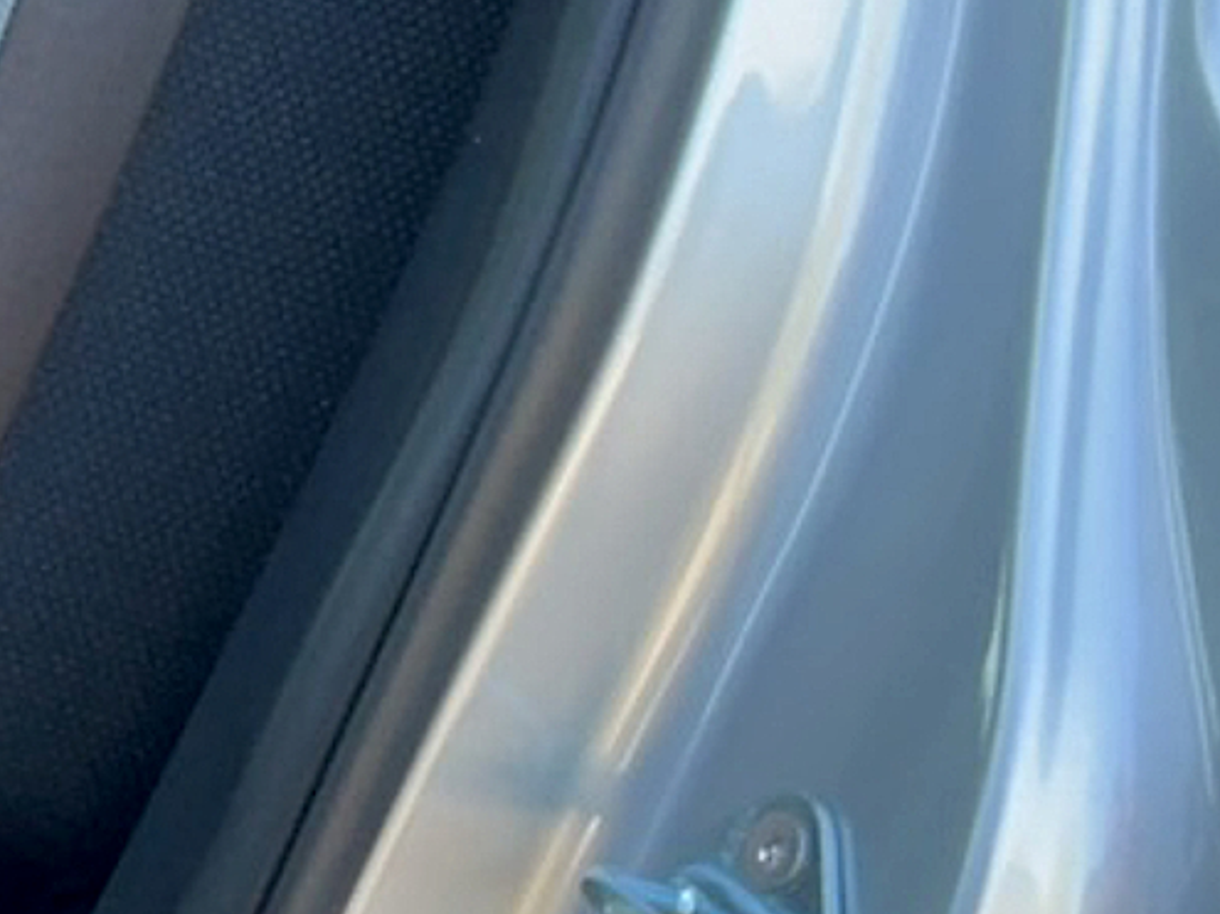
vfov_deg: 15.1
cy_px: 71
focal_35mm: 97
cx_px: -737
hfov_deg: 17.6
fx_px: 3418
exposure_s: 1/120
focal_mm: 3
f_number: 1.8
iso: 40
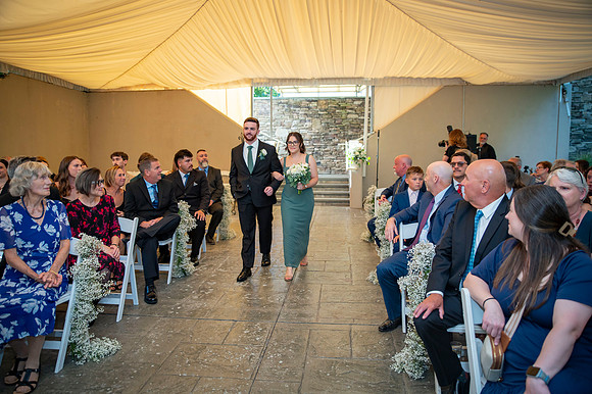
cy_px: 197
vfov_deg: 49.4
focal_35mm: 26
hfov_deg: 69.3
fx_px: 428
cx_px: 296
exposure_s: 1/1250
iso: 800
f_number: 2.8
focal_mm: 26
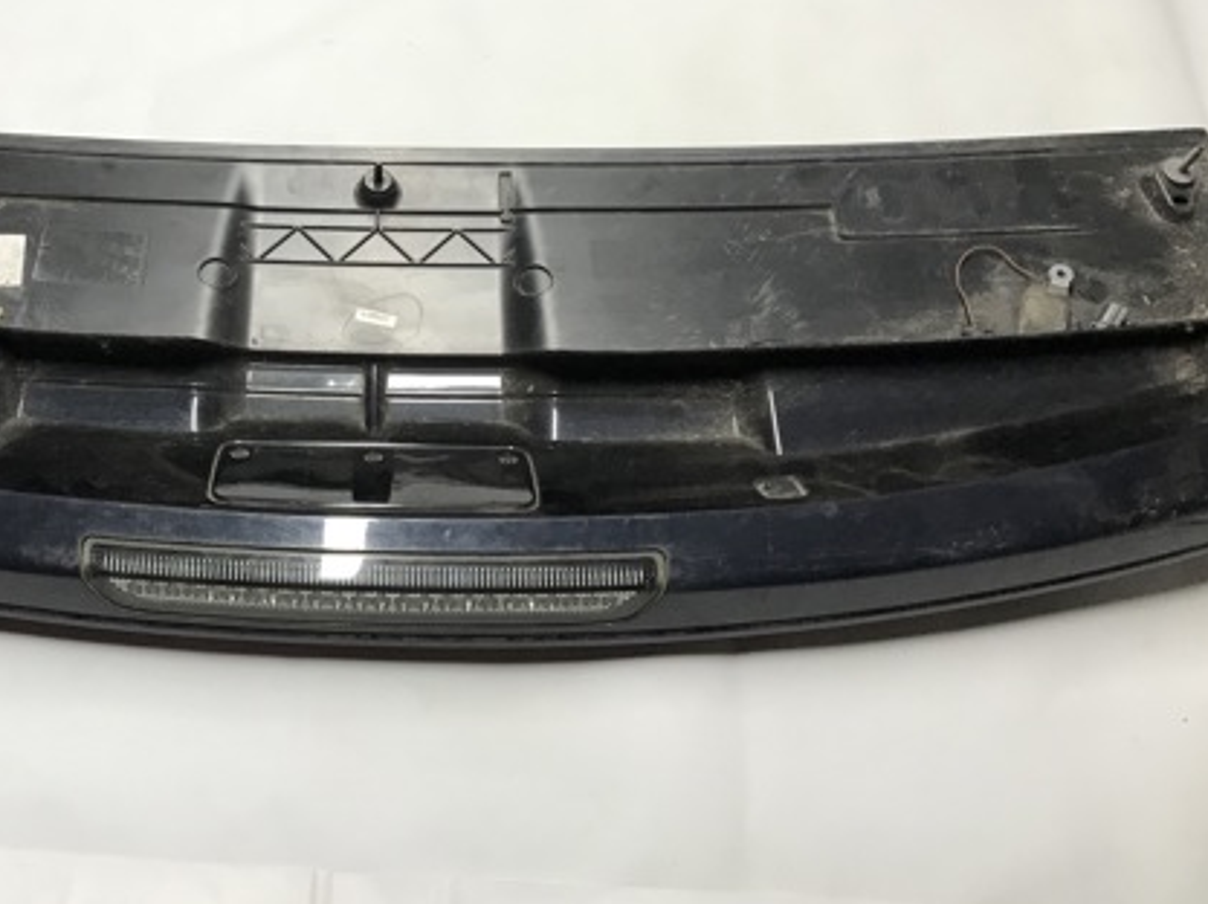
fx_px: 1499
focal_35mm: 43
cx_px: 356
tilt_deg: -56.3
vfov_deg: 33.3
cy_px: 309
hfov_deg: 43.0
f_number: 1.8
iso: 32
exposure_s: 1/33
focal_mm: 3.99
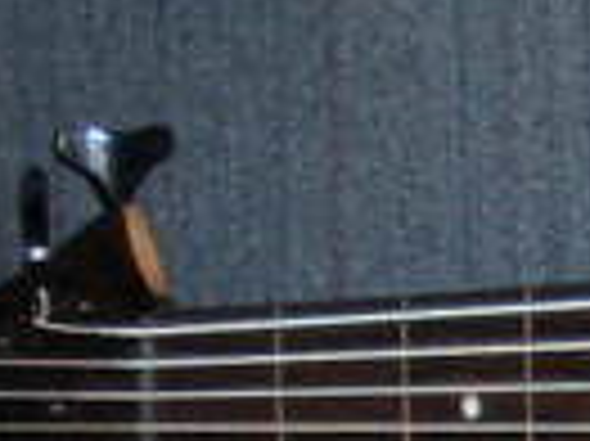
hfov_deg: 6.3
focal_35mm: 281
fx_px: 4785
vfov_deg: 5.2
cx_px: 1959
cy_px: 698
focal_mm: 6.3
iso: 265
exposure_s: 1/60
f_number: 3.5
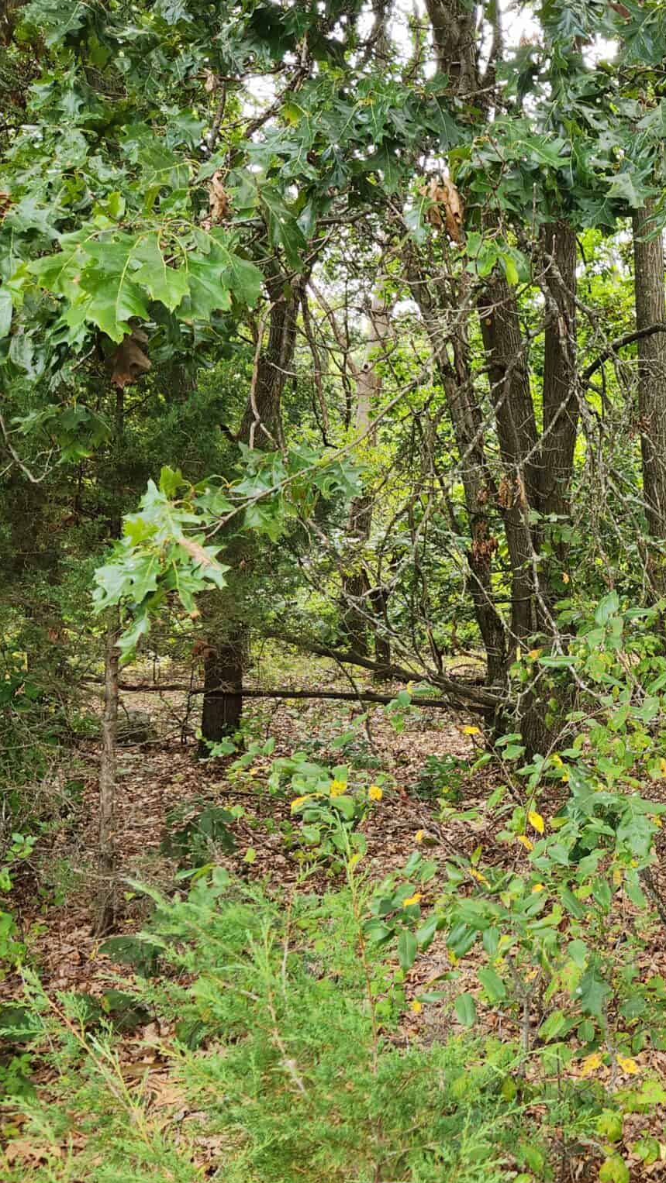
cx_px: 694
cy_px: 707
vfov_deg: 48.1
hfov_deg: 26.5
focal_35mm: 42
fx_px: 1319
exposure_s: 1/120
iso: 20
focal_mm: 5.4
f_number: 1.8
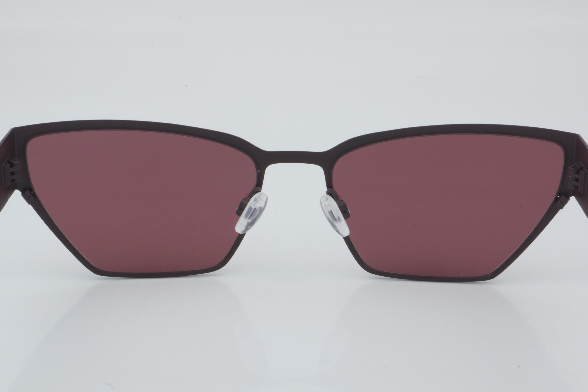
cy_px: 196
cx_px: 294
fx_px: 1347
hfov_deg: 24.6
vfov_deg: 16.6
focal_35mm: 82
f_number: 32
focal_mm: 55
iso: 100
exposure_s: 1/3
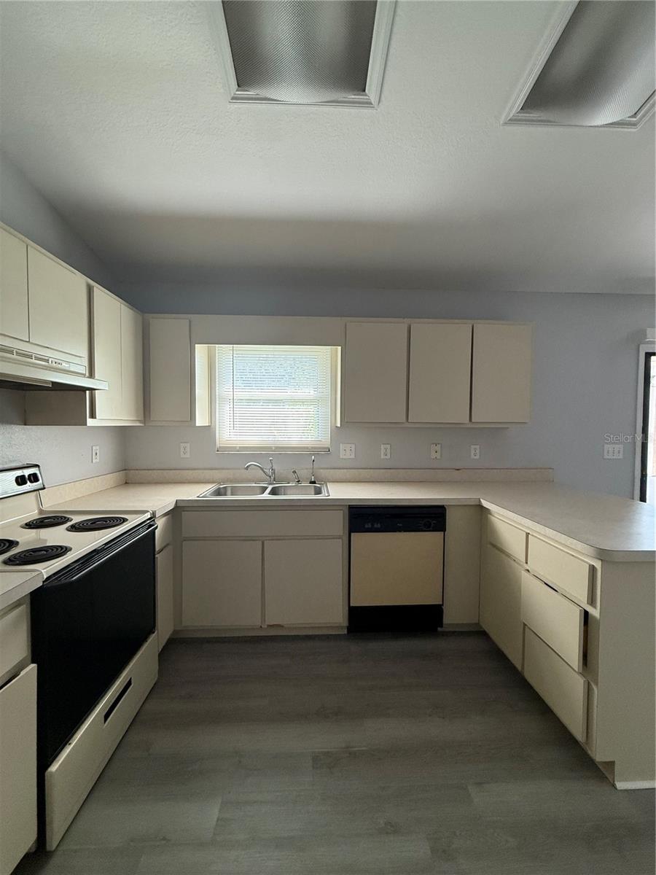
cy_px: 438
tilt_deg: -2.3
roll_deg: -0.3
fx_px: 354
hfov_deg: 85.7
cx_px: 328
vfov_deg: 102.1
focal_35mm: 14
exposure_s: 1/99
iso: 250
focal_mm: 2.22
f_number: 2.2
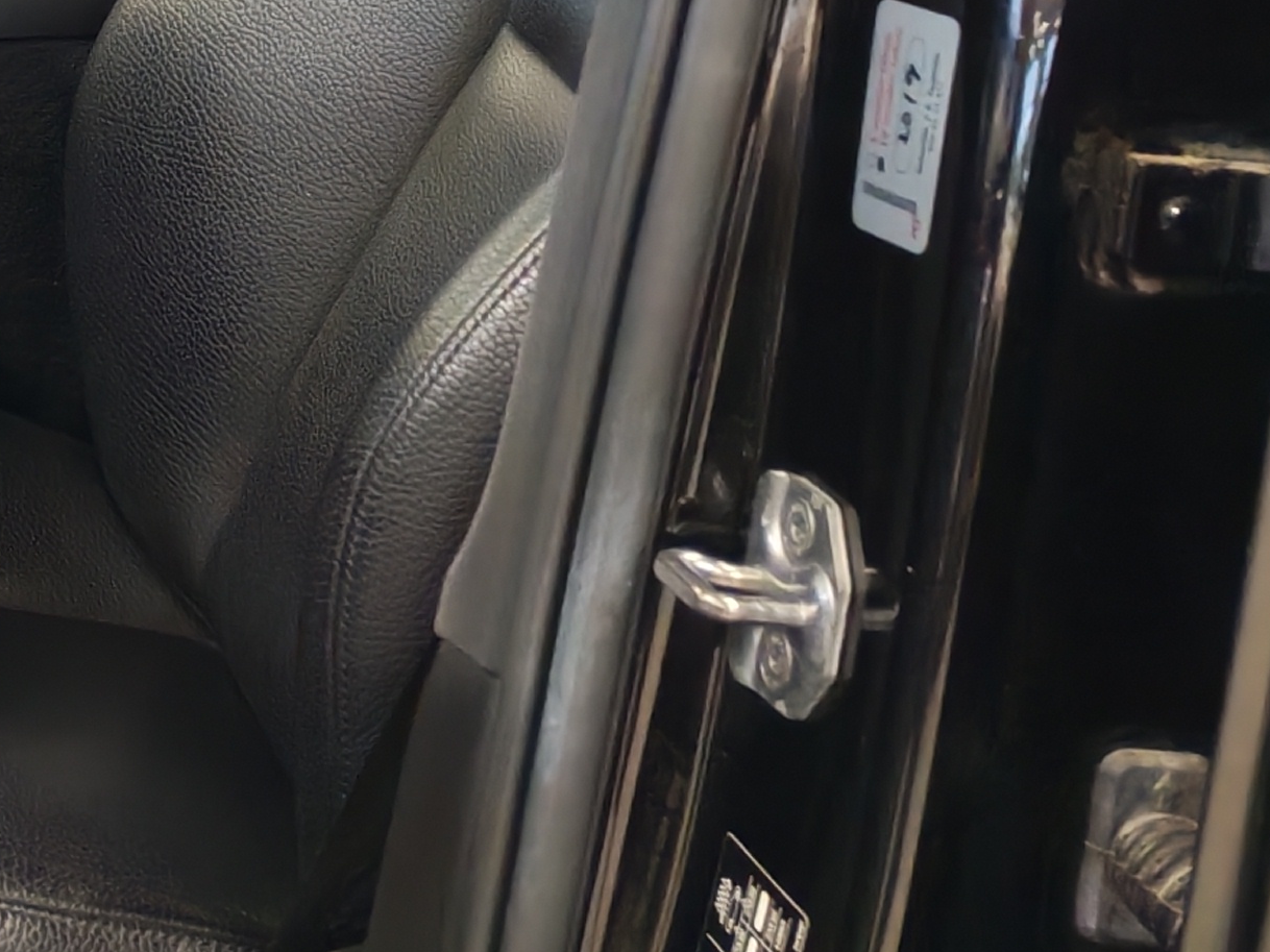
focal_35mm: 111
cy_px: -188
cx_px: -616
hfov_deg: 16.3
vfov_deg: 13.0
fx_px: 4072
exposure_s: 1/100
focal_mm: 6.12
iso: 1250
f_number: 1.9
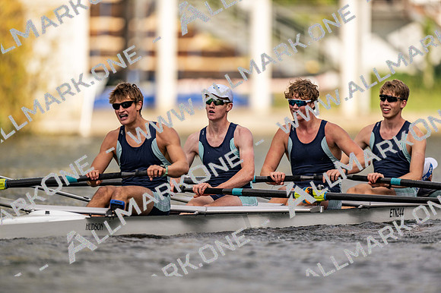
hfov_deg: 3.4
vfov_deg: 2.3
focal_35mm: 600
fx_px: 7347
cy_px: 146
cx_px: 220
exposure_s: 1/2500
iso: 220
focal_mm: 600
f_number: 4
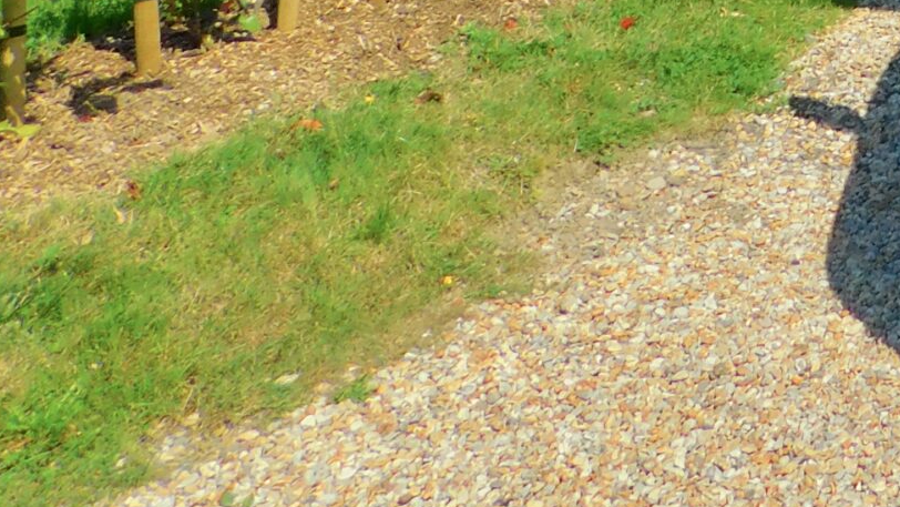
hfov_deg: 22.0
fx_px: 1886
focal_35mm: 79
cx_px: 1372
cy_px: -526
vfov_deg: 13.1
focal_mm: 4
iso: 125
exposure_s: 1/500
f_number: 6
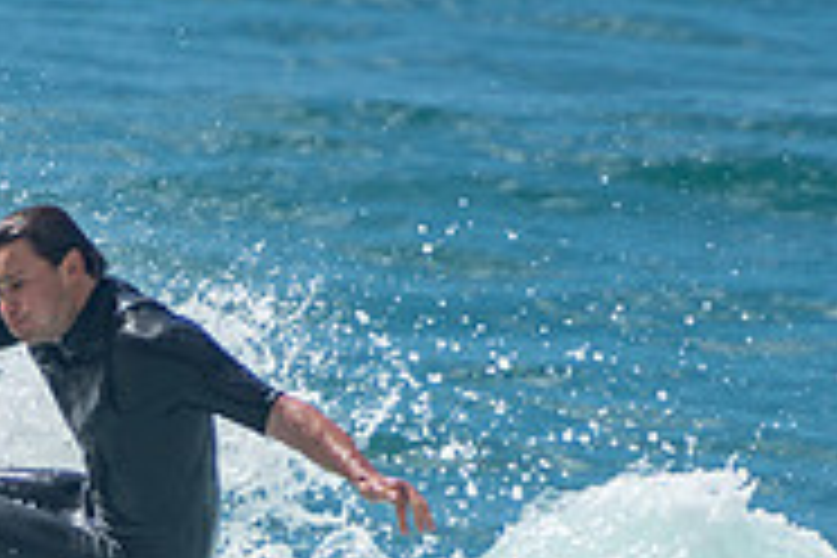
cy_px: 749
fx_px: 43521
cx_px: -76
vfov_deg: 0.7
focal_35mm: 1872
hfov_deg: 1.1
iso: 160
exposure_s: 1/1250
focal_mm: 400
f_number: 5.6
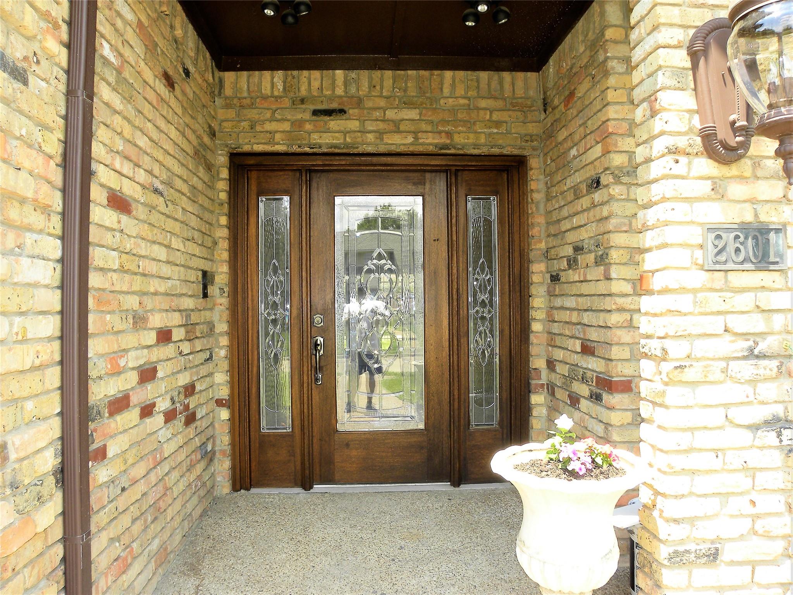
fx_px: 596
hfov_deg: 67.3
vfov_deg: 53.1
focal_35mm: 26
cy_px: 298
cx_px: 396
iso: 64
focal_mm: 4.6
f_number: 4
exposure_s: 1/107
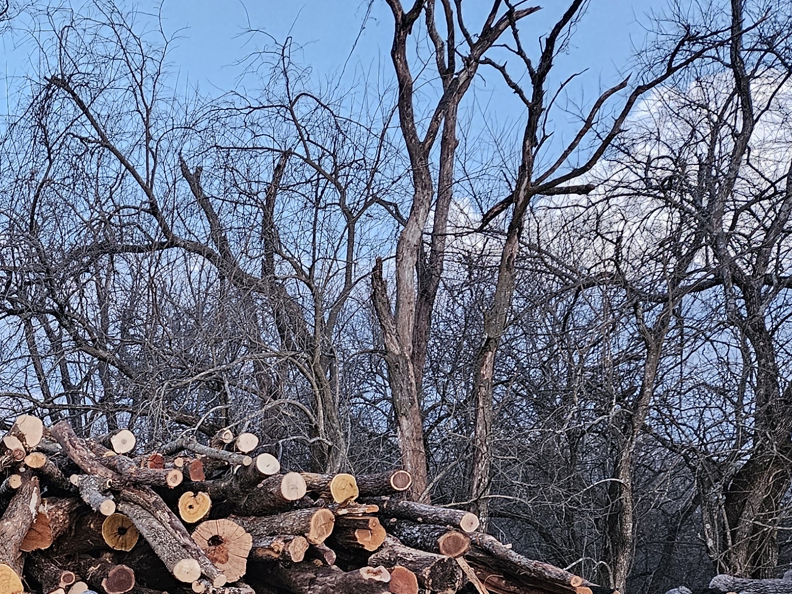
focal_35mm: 62
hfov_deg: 28.7
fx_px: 1419
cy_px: 589
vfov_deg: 22.7
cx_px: -50
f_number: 1.8
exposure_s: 1/40
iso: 500
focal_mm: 5.4
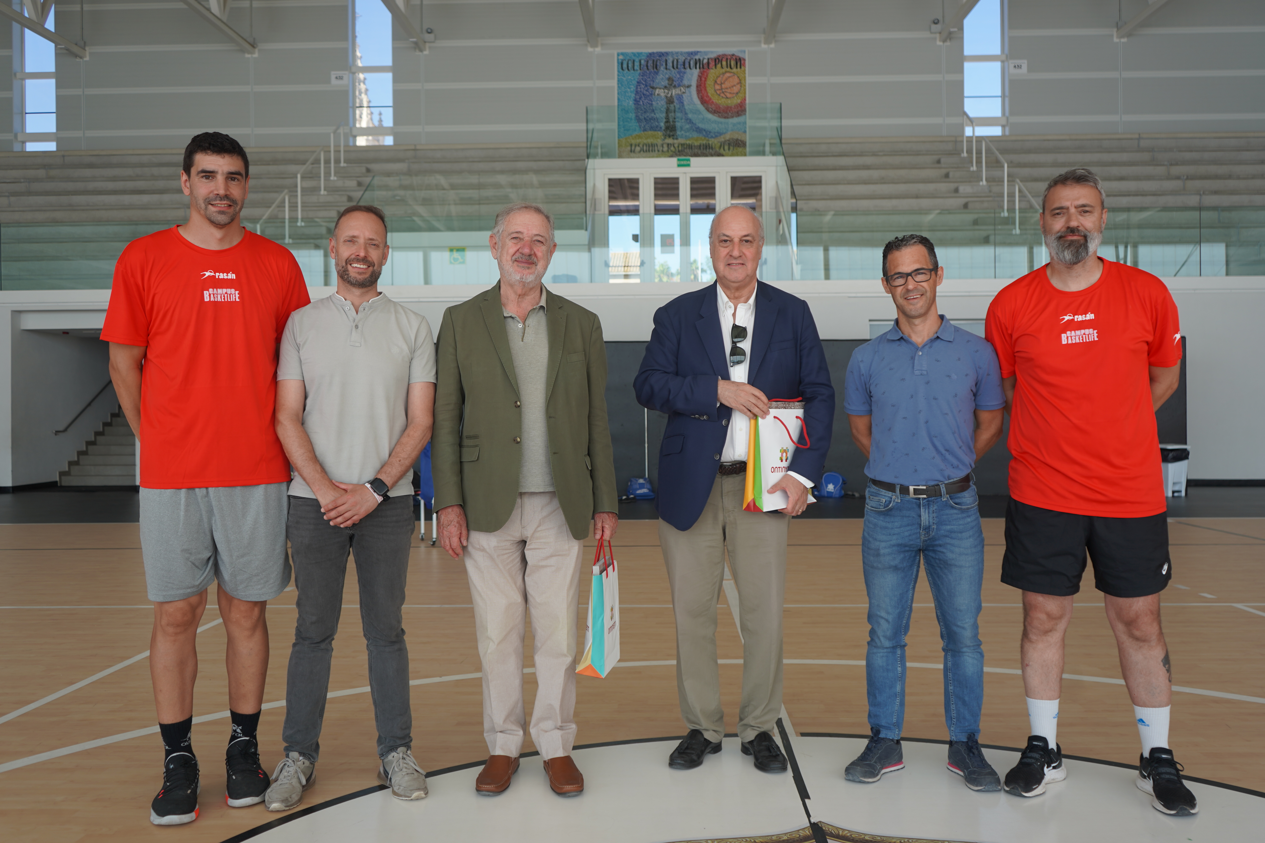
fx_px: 1054
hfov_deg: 61.9
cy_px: 422
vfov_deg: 43.6
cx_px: 632
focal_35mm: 30
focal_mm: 30
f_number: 4
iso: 100
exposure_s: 1/160
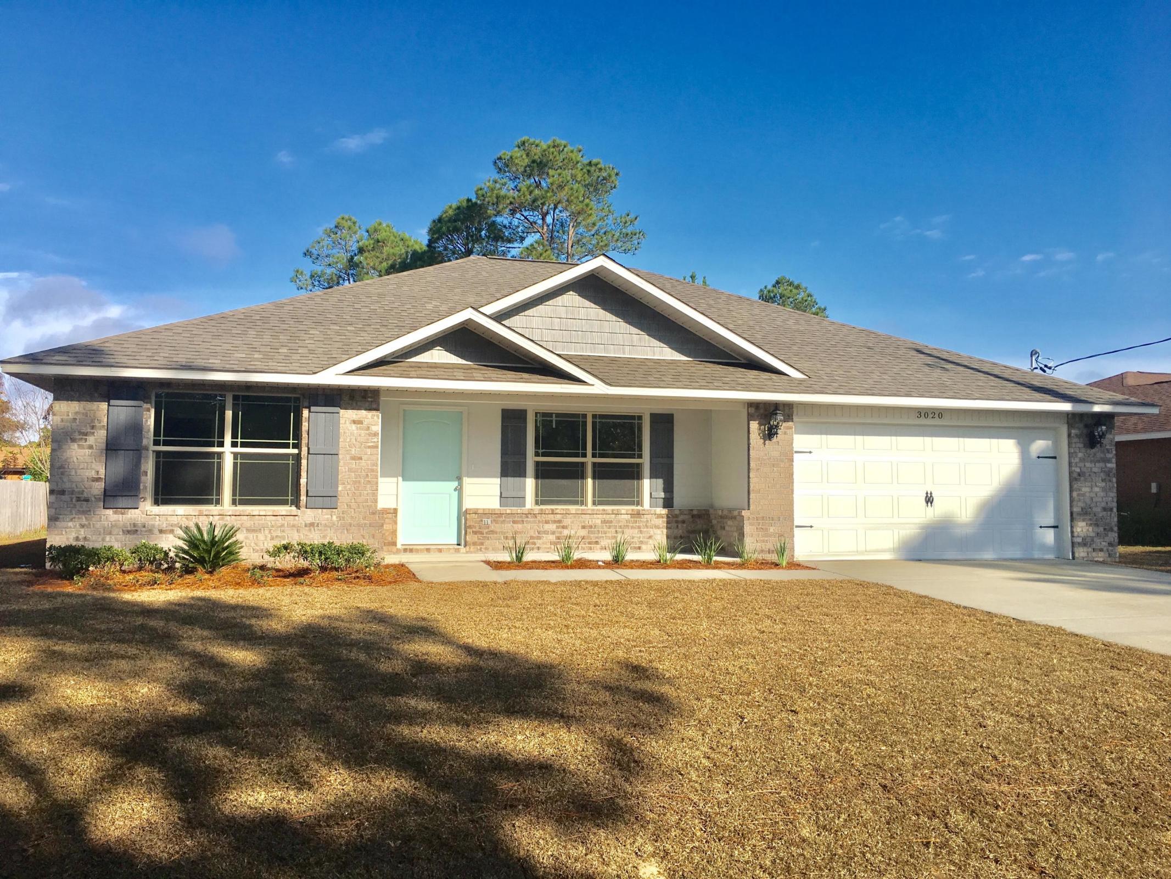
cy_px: 440
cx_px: 586
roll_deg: -0.1
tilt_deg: +4.1
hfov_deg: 61.7
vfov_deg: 48.2
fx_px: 981
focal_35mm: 29
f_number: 2.2
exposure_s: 1/1709
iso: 25
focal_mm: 4.15
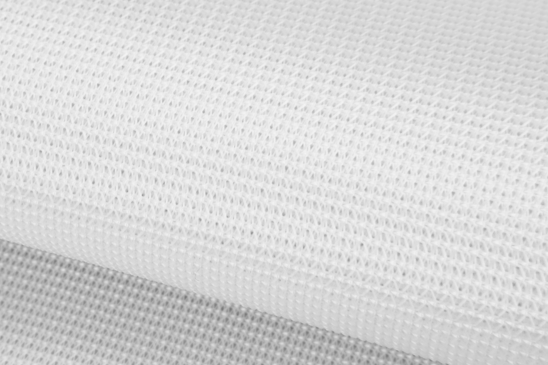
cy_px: 139
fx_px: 1065
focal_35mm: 70
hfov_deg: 28.6
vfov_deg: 19.4
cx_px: 162
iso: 100
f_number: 20
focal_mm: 24
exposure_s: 1/5
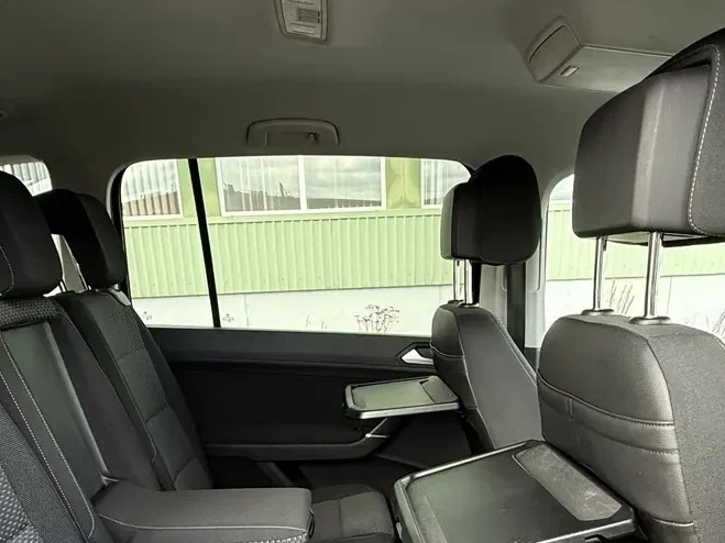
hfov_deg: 54.0
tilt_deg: -21.8
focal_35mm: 34
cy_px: 550
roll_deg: +2.2
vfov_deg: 37.2
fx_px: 712
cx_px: 369
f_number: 2.2
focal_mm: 2.22
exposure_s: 1/99
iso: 250
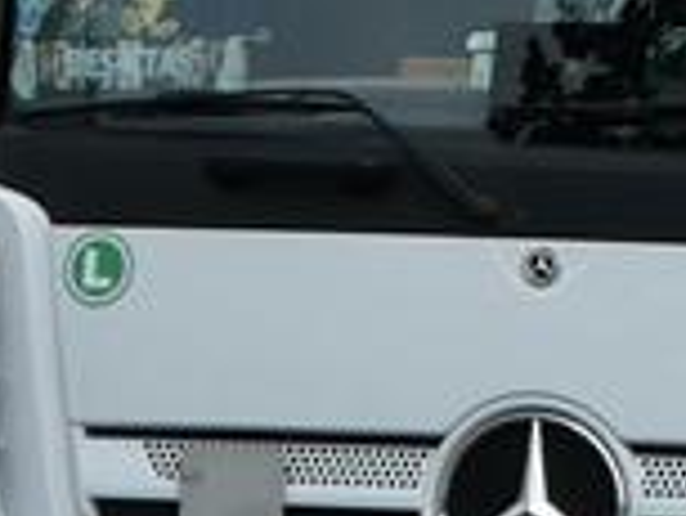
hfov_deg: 2.2
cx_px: 1054
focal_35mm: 899
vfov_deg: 1.7
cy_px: 256
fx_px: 17830
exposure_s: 1/320
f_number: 5.6
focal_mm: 30.9
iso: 80
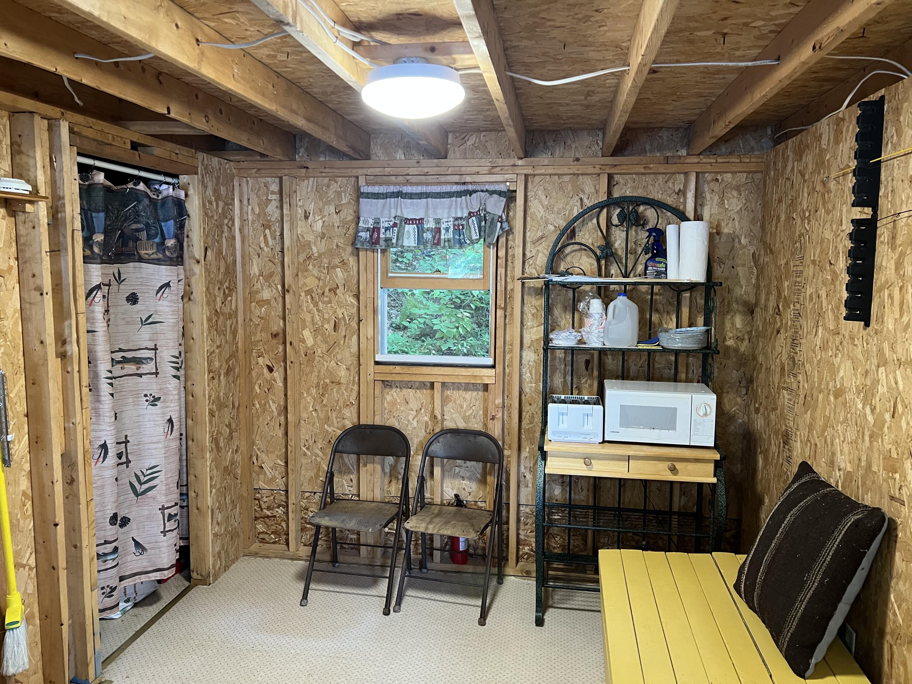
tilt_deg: -7.3
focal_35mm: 26
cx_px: 456
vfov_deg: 53.1
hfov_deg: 67.3
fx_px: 685
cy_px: 342
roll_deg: +0.1
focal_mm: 5.7
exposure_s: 1/60
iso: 250
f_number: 1.5
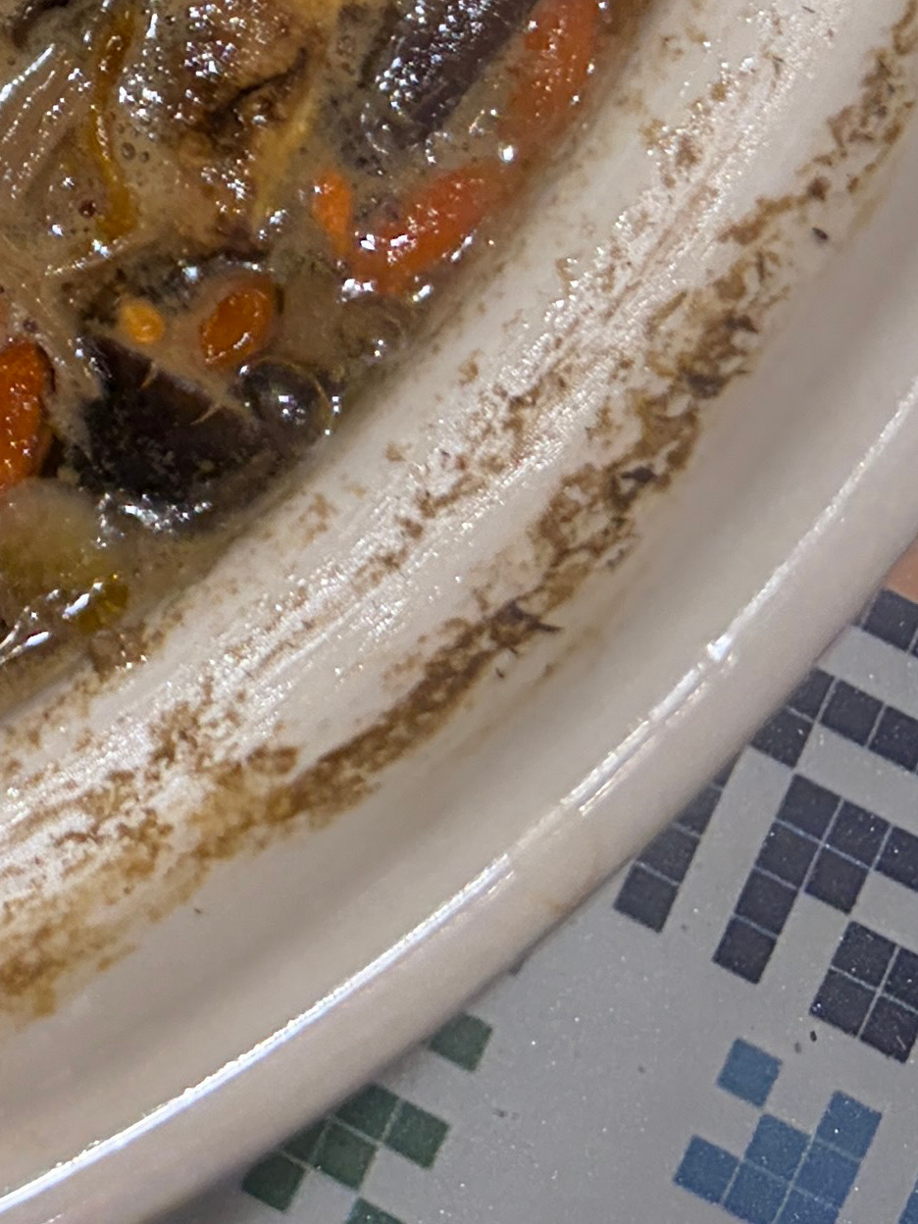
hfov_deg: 11.0
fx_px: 4208
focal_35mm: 119
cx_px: -1100
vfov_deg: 14.9
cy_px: -820
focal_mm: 5.96
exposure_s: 1/185
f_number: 1.6
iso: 40
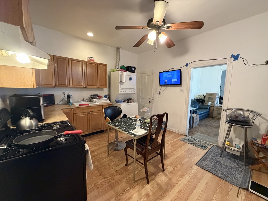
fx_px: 108
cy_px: 100
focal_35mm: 14
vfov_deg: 85.7
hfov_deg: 102.1
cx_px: 134
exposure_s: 1/60
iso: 640
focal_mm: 2.22
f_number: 2.2
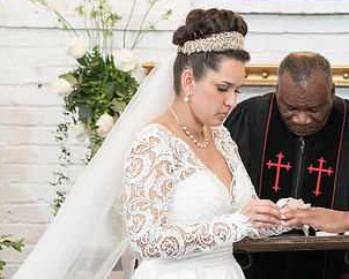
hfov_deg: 11.5
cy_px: 145
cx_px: 310
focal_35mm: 166
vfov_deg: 9.3
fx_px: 1716
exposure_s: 1/100
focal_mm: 70
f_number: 4
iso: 2000
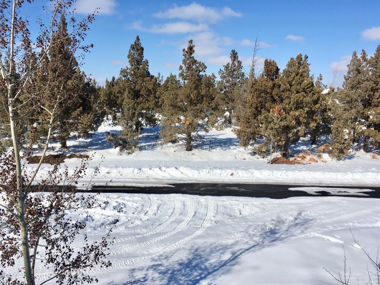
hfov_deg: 61.7
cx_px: 190
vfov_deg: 48.2
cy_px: 142
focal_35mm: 29
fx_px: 318
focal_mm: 4.15
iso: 25
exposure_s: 1/4525
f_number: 2.2
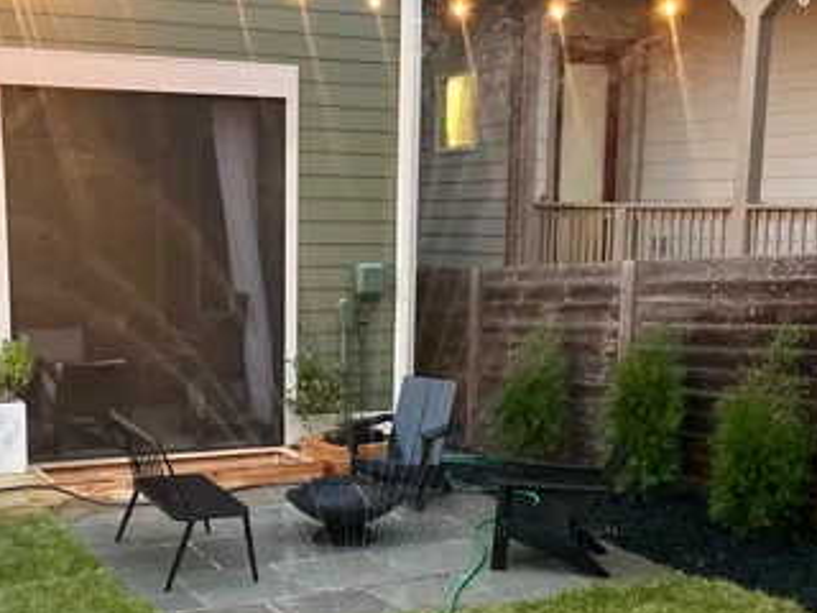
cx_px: 340
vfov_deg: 27.2
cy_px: 526
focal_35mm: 52
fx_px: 1227
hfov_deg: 36.7
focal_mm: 4.2
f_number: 1.6
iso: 800
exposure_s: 1/30
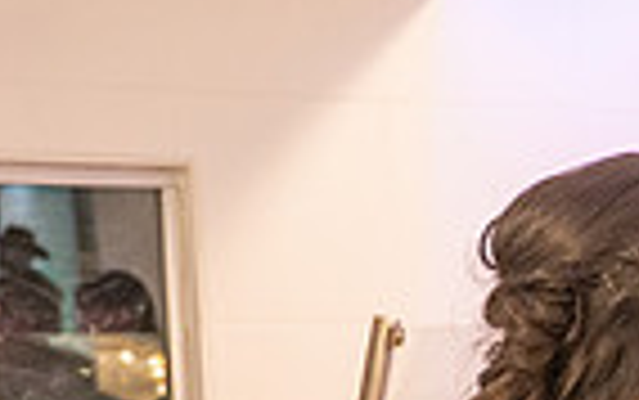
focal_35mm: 143
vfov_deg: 8.7
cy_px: 789
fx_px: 2492
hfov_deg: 13.6
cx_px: 1018
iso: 800
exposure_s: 1/125
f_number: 2.8
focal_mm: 28
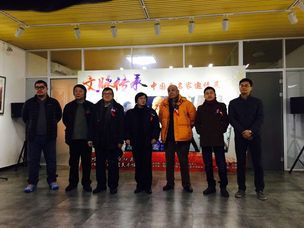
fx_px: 255
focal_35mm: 29
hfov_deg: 61.7
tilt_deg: -0.1
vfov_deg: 48.2
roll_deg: +1.5
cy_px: 114
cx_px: 152
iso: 125
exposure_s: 1/30
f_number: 2.2
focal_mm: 4.15
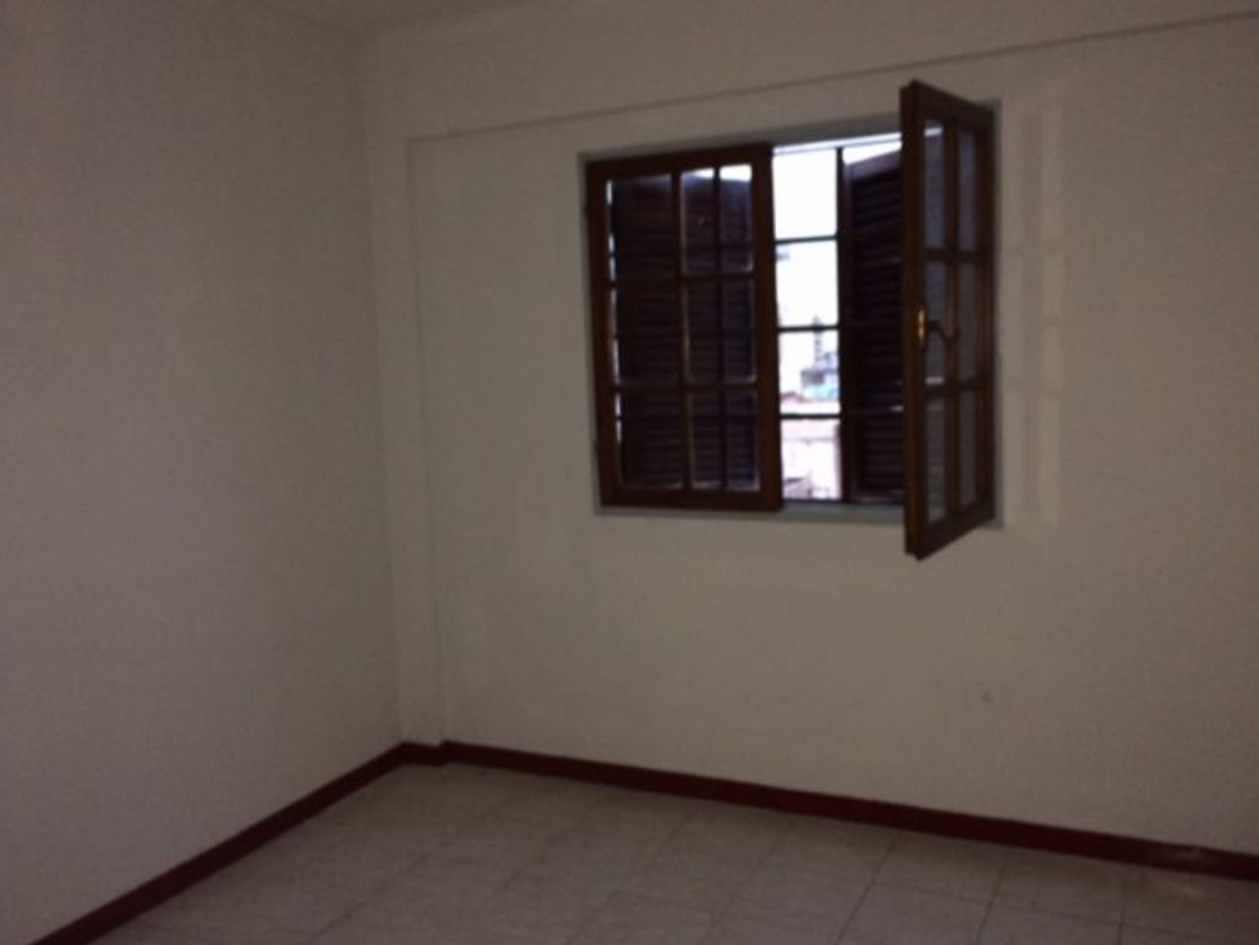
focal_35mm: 31
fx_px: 1127
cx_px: 604
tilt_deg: -5.4
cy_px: 460
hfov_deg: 58.3
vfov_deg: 45.4
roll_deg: +2.0
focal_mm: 4.15
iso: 160
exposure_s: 1/17
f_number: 2.2
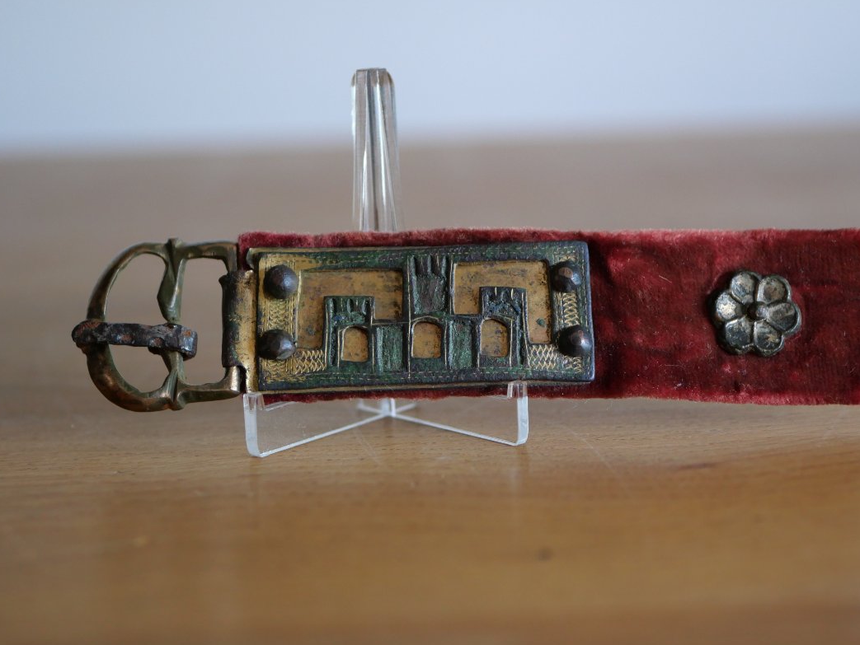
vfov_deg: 21.3
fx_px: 1715
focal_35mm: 69
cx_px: 487
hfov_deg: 28.1
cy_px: 326
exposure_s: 1/60
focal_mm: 30
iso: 1000
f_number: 2.8
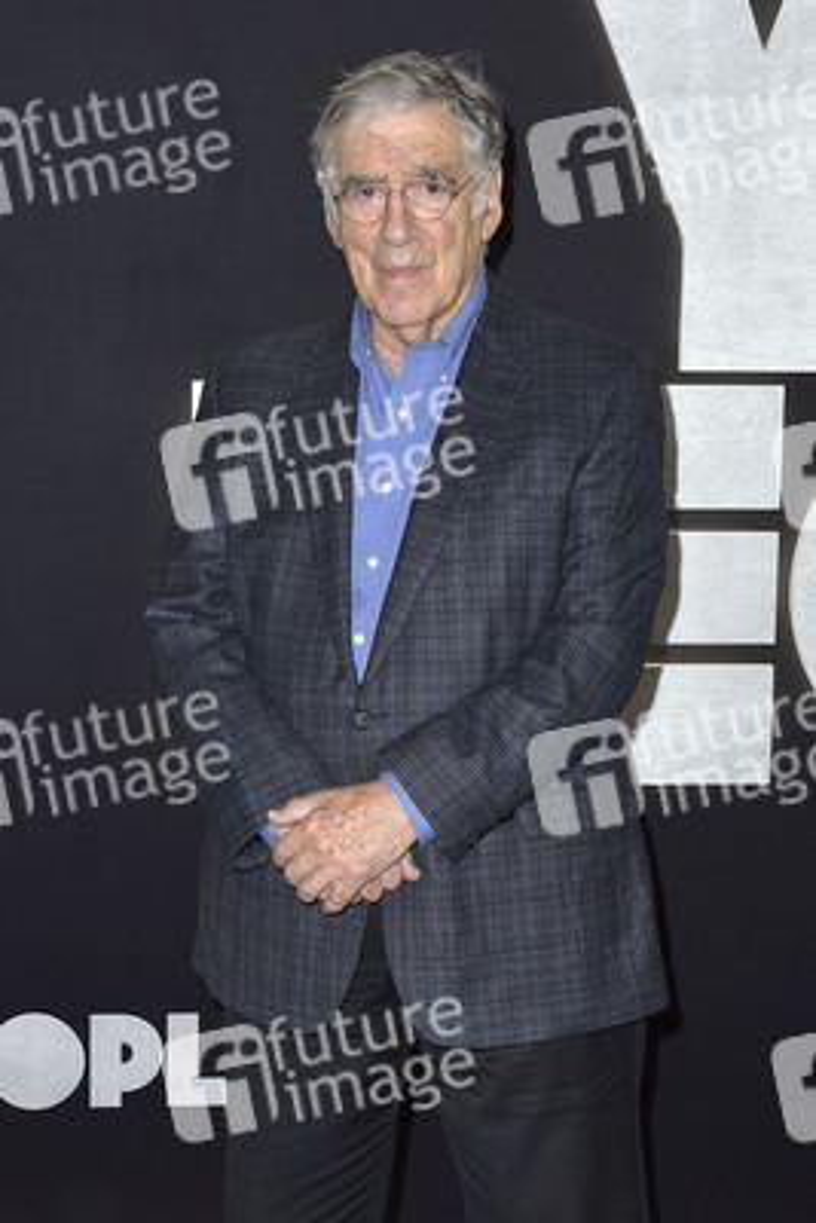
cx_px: 408
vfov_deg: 38.2
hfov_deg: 26.0
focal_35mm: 52
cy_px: 612
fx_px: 1766
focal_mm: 52
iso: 500
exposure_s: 1/250
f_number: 6.3
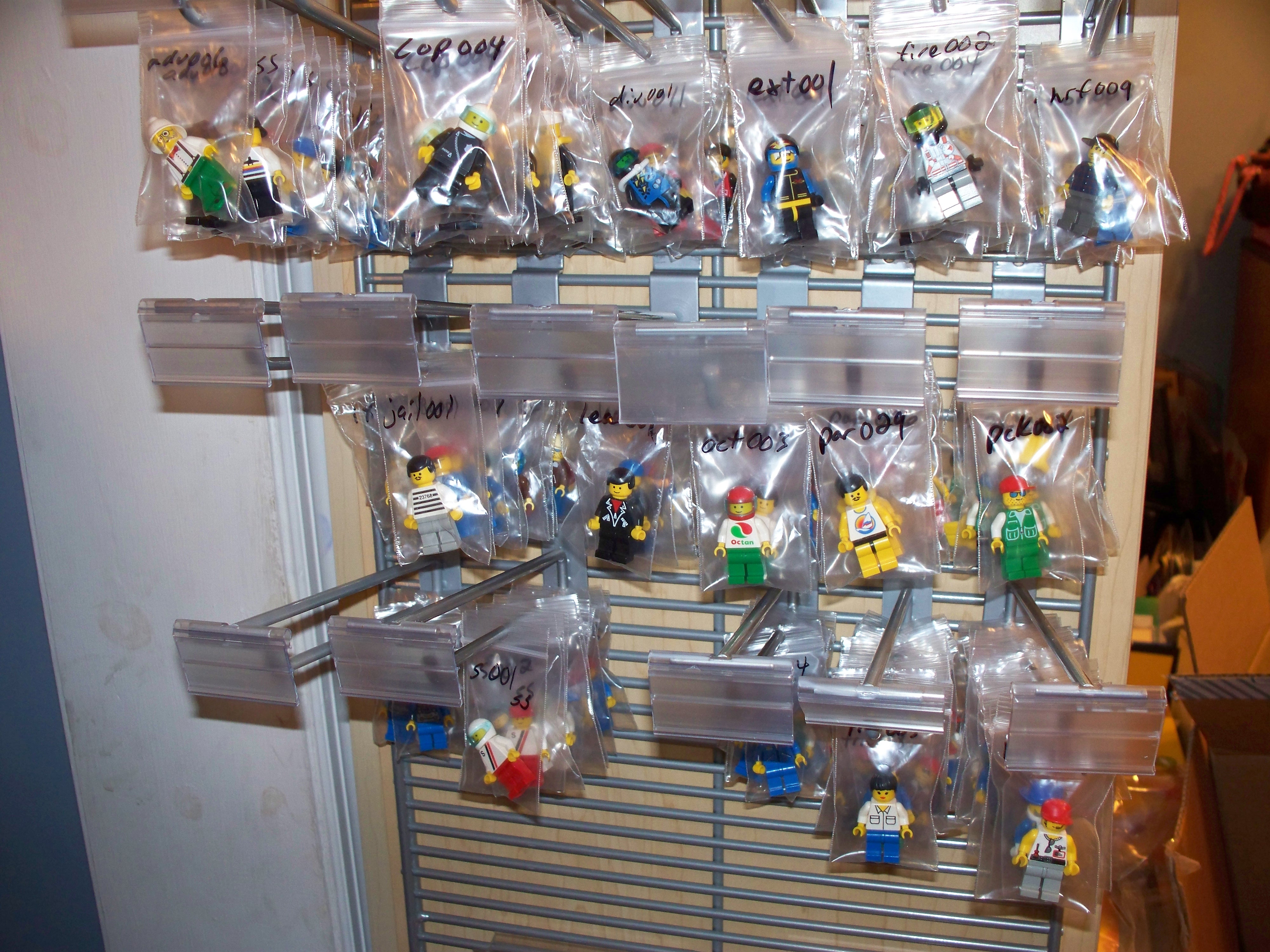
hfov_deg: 51.4
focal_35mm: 36
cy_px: 476
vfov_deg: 39.7
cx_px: 635
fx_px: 1321
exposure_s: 1/30
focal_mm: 7.54
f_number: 2.8
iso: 200
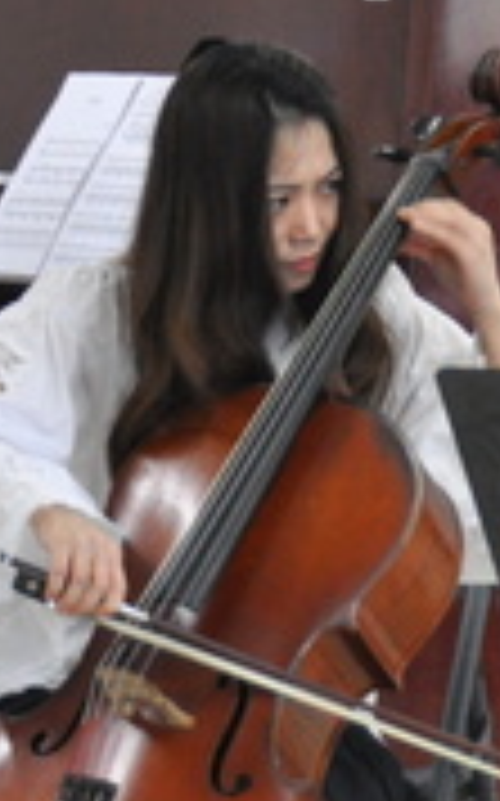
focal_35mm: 360
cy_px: 268
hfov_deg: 3.6
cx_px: 640
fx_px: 7862
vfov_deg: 5.8
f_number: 4.8
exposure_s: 1/60
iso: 800
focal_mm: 60
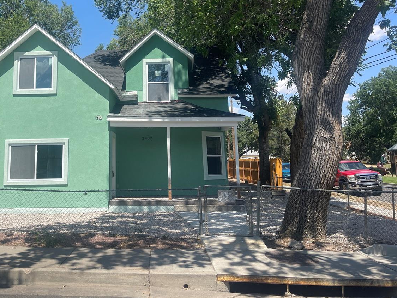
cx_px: 144
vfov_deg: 43.8
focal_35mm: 32
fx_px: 367
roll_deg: +1.0
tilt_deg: +7.4
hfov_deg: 56.0
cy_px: 108
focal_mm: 5.1
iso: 32
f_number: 1.6
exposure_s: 1/2433
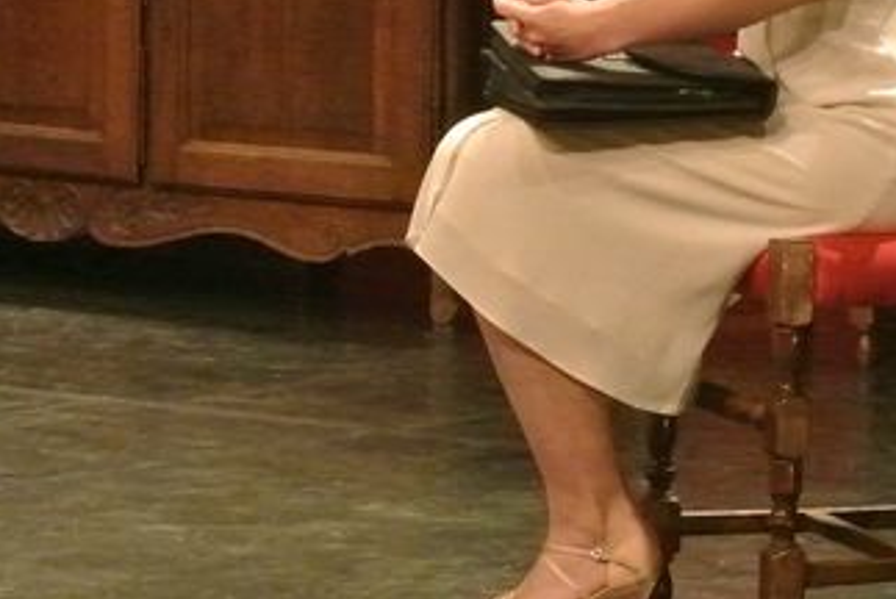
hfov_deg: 8.3
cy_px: -29
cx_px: 436
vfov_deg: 5.5
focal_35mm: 248
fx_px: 6178
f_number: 5.6
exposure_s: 1/100
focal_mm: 37.3
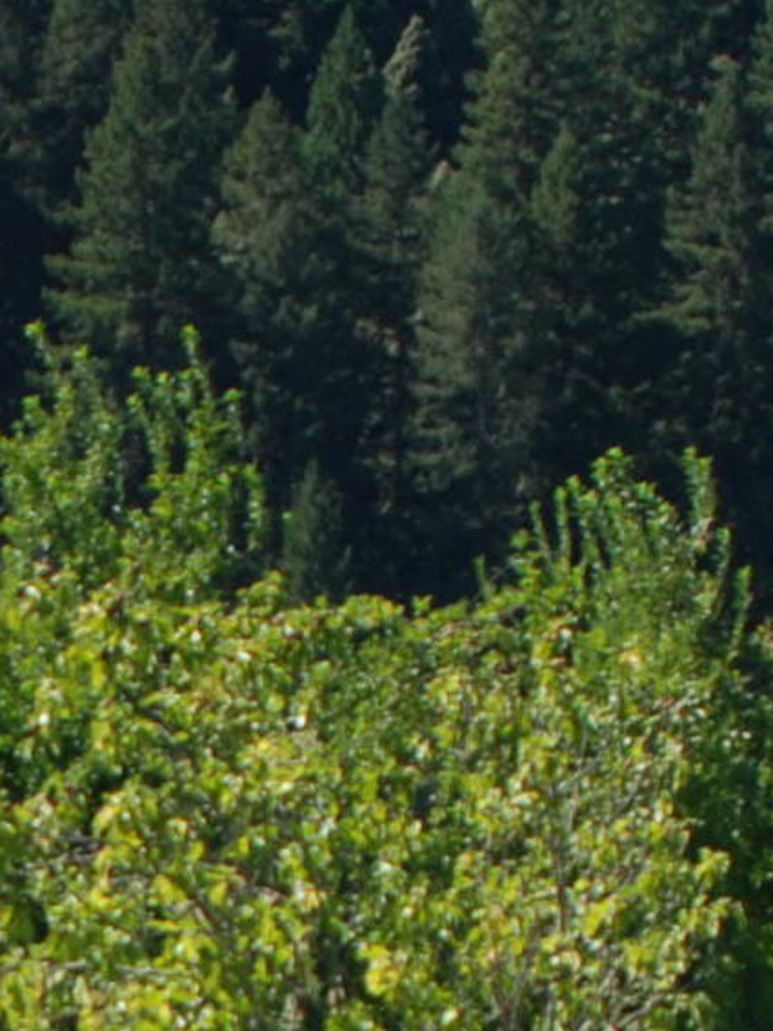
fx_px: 6374
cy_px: 1500
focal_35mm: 214
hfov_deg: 6.8
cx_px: -547
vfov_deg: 9.0
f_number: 7.1
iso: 100
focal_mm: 28
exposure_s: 1/200
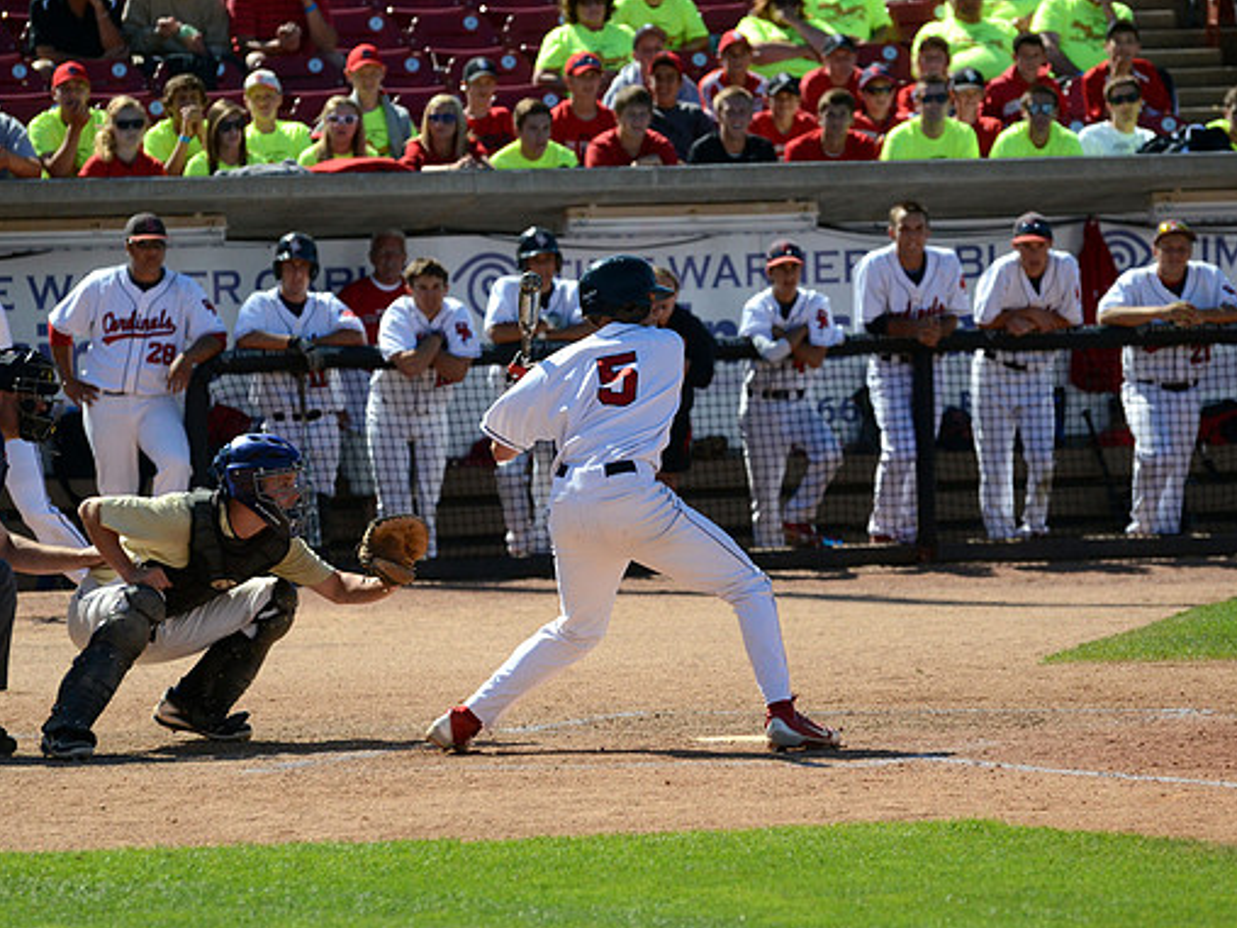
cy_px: 465
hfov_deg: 6.2
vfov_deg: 4.6
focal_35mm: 321
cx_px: 640
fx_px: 11455
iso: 1250
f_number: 5.3
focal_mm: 195
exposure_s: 1/8000
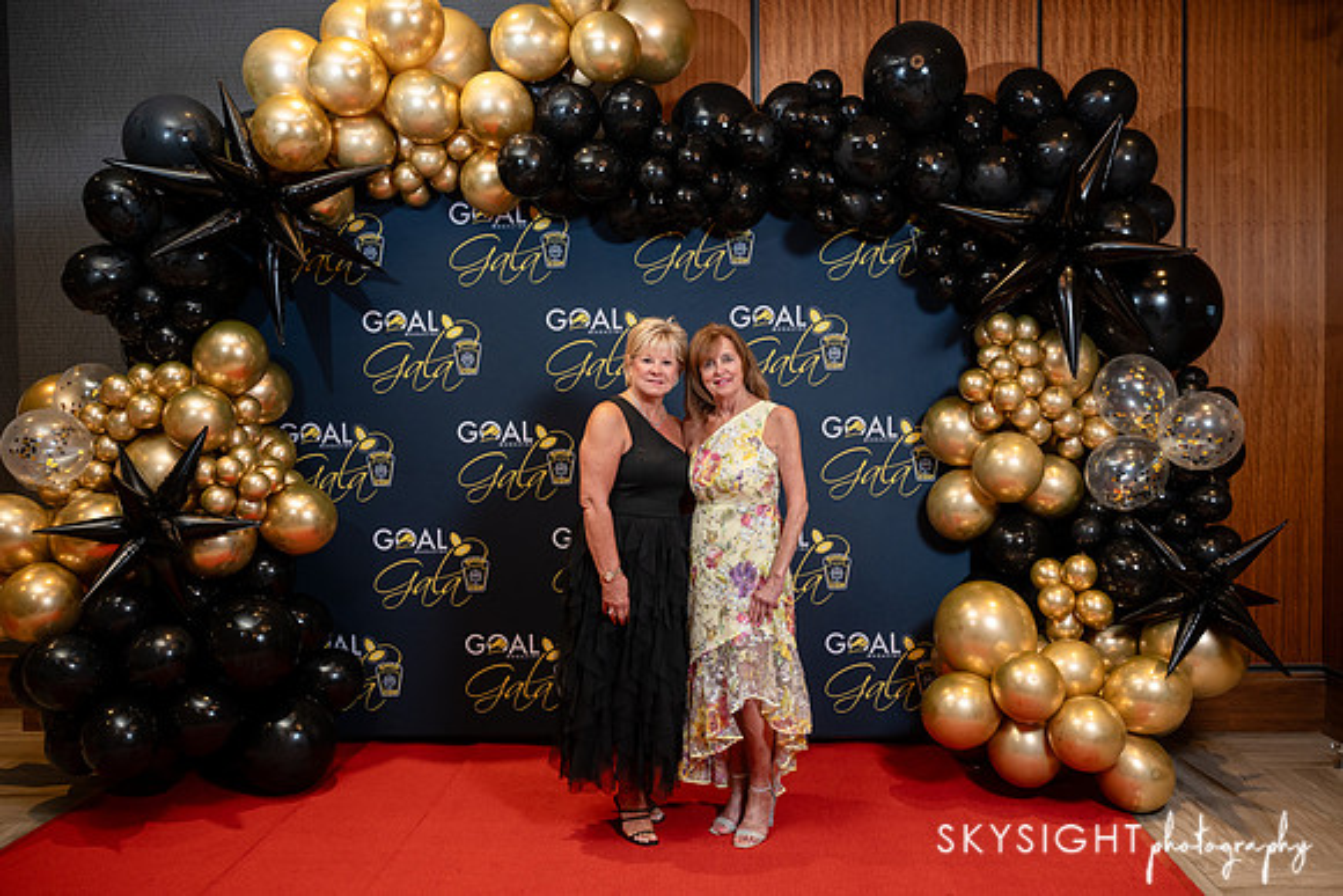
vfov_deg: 45.0
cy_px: 448
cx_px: 685
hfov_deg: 63.6
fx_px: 1083
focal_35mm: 29
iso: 1000
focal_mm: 28
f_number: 3.2
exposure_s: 1/200
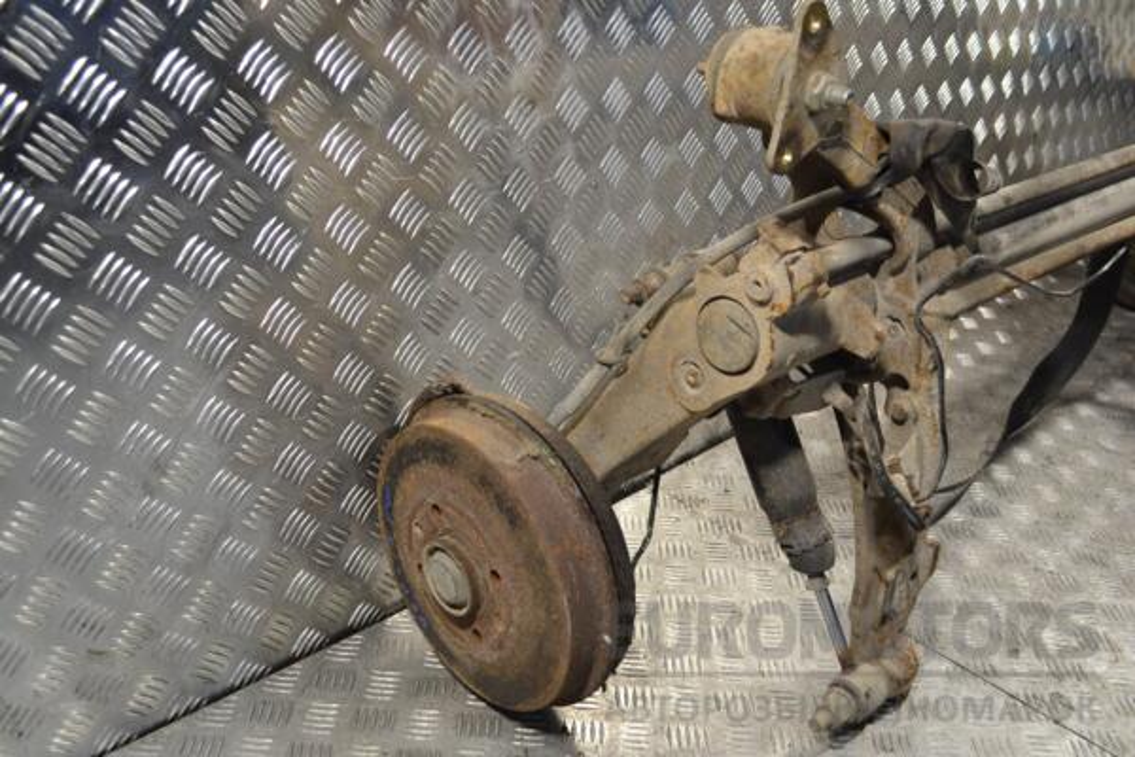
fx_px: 1040
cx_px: 568
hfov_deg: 57.2
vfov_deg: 40.0
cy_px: 378
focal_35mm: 33
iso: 400
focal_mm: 22
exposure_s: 1/100
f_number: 5
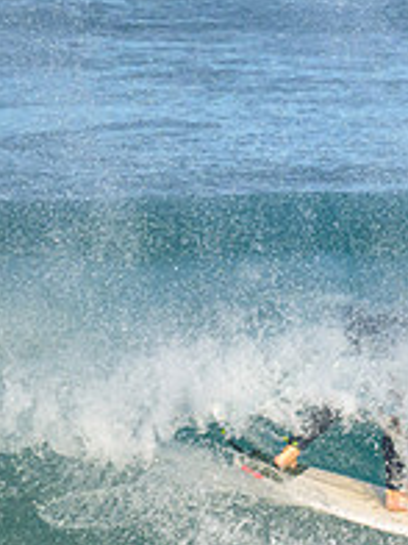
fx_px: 29466
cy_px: 371
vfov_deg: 1.1
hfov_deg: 0.8
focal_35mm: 1875
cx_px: 730
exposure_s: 1/1600
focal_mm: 660
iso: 3200
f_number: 11
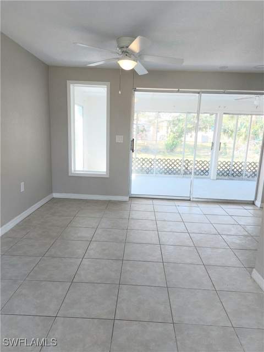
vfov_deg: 71.6
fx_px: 244
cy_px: 176
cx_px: 132
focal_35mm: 24
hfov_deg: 56.8
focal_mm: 5.23
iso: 40
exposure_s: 1/120
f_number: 1.8
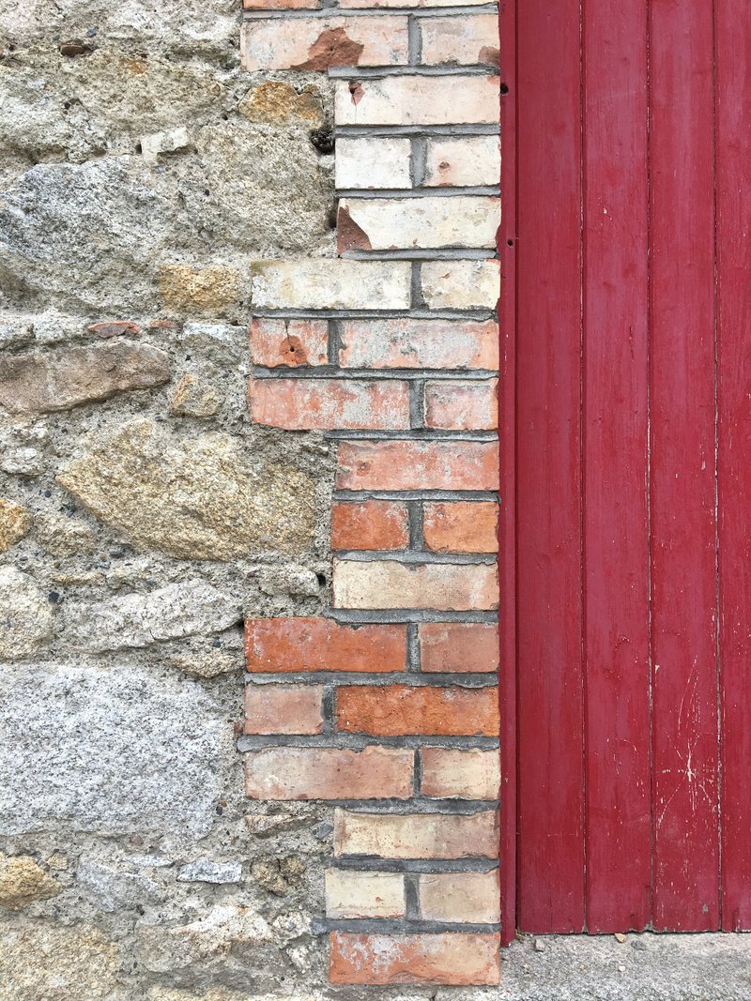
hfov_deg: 48.2
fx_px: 839
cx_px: 376
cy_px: 500
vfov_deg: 61.7
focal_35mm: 29
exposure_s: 1/306
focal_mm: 4.15
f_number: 2.2
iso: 25
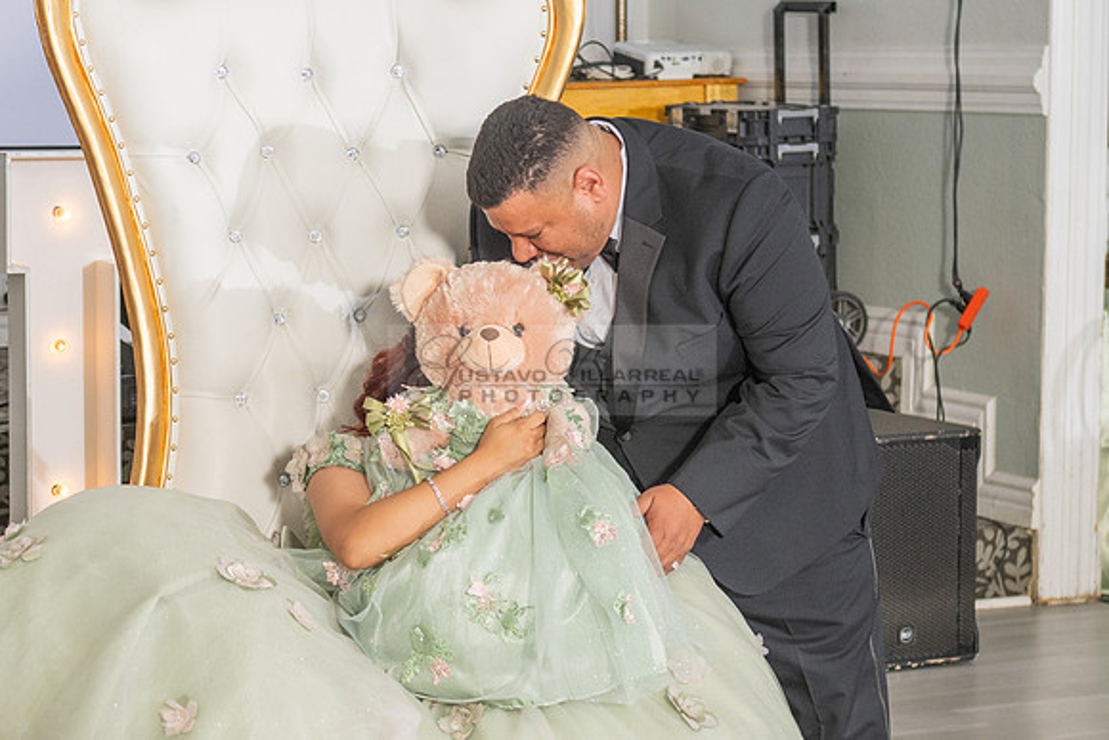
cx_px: 346
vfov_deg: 12.9
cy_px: 463
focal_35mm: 106
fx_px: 3280
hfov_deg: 19.1
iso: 500
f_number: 3.5
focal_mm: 45
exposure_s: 1/200
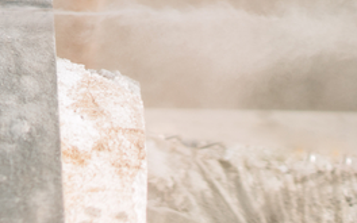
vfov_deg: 11.8
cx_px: -103
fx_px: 1051
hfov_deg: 18.0
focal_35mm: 108
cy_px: -66
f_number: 1.4
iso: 200
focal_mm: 35
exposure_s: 1/8000
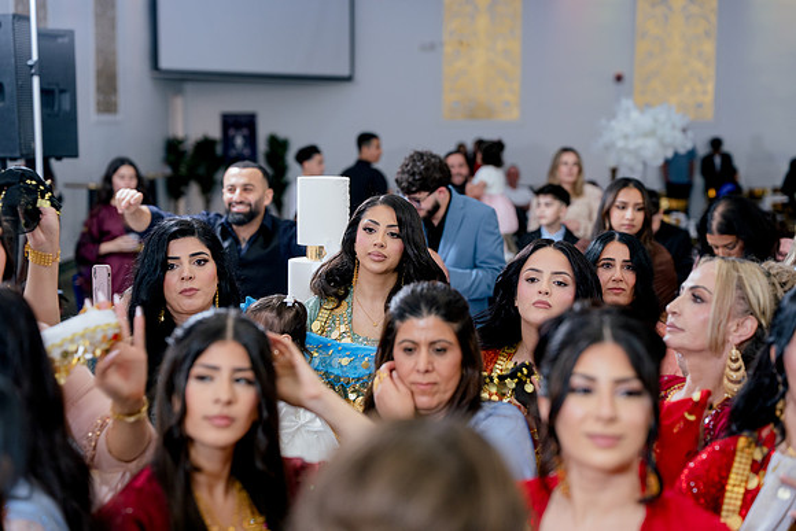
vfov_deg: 19.5
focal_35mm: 70
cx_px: 398
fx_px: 1548
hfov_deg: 28.8
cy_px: 266
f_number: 2.8
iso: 800
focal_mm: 70
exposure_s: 1/160
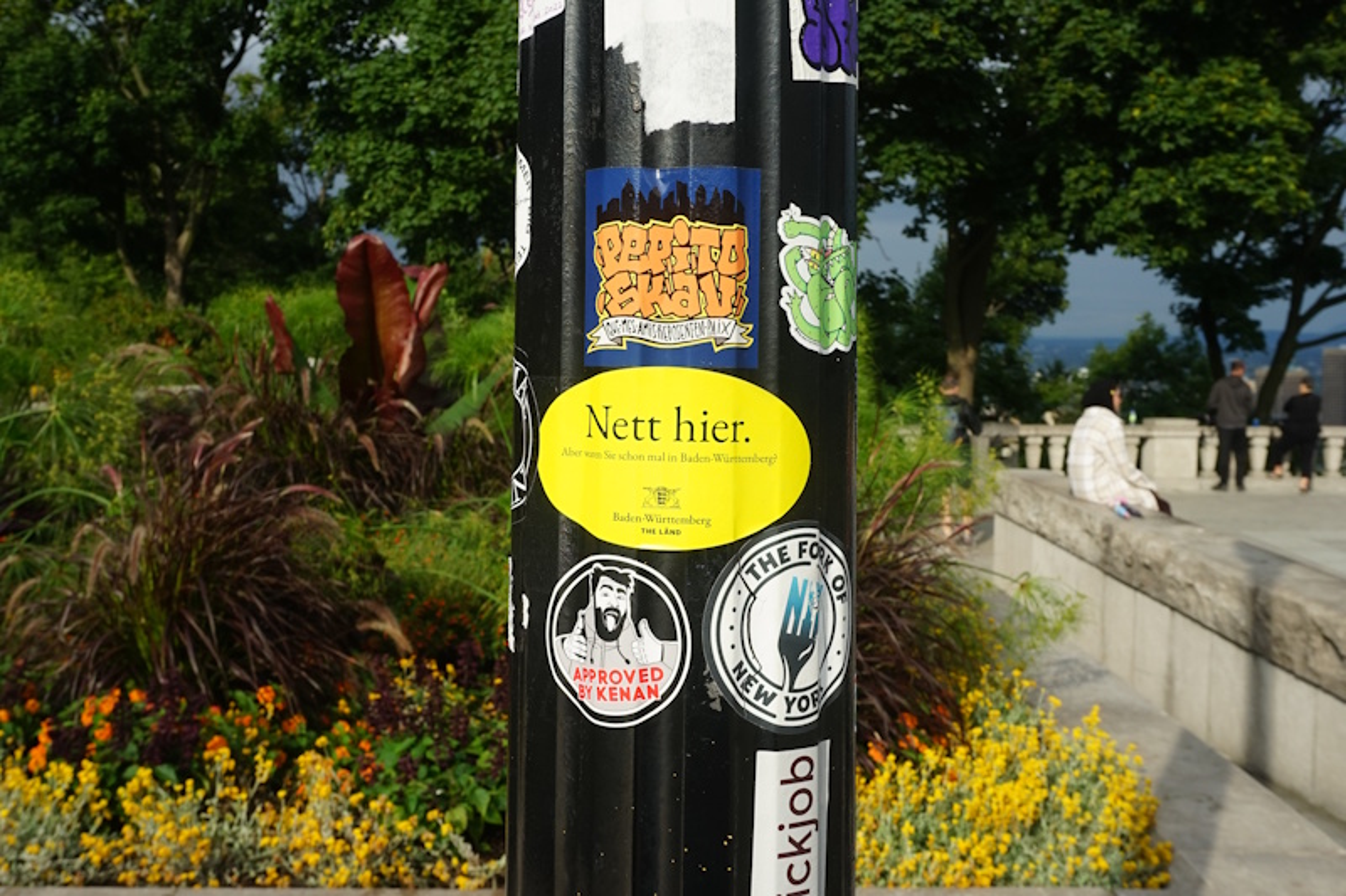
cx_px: 673
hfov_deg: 49.6
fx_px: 1458
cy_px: 448
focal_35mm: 39
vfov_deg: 34.2
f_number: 11
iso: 100
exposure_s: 1/125
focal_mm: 26
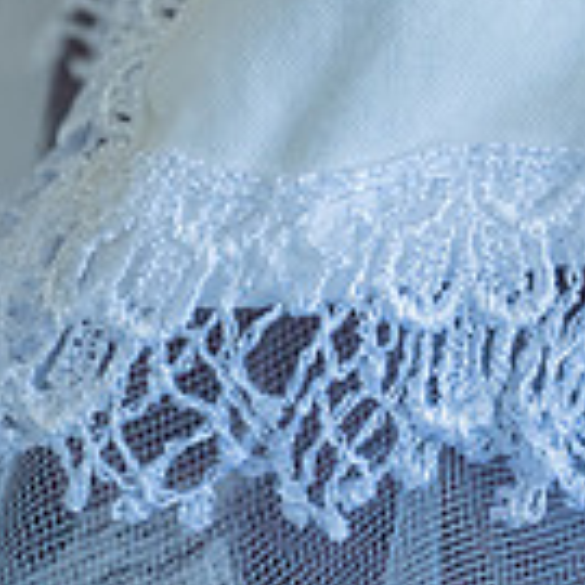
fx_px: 4895
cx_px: 1183
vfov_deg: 6.8
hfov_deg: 6.6
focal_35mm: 256
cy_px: -232
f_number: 3.5
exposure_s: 1/320
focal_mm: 70
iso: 640
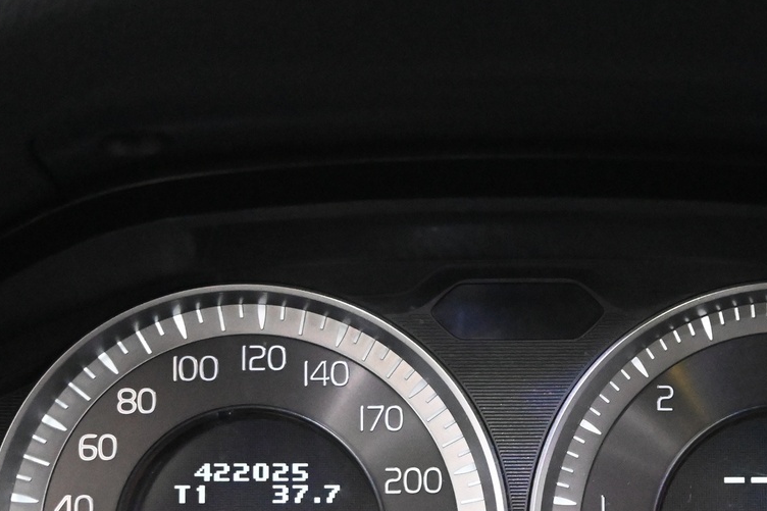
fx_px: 1789
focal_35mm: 84
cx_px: 538
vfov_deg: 16.1
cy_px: 450
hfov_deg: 24.0
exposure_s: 1/40
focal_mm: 26
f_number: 4.5
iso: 7200
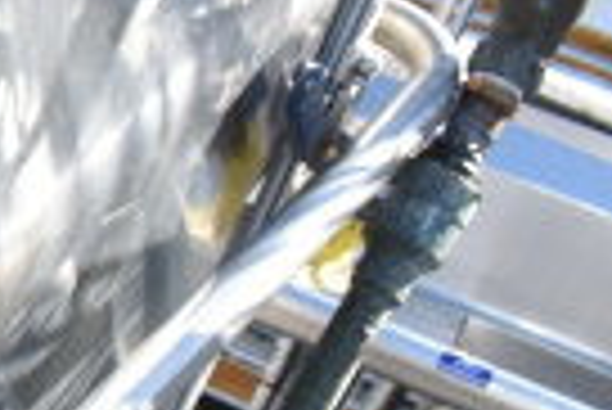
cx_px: -680
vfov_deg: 11.3
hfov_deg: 13.8
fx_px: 2059
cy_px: 354
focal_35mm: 121
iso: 200
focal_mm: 18
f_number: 6.3
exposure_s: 1/160
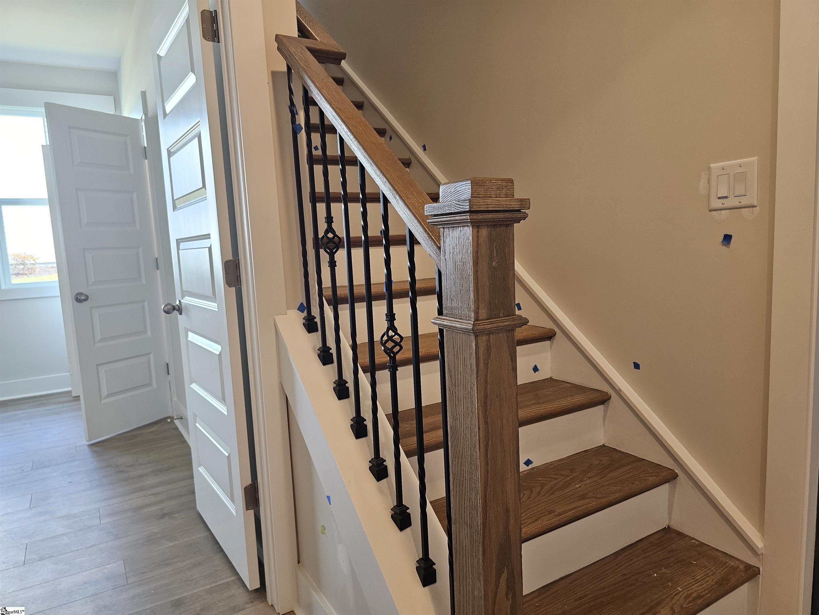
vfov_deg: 58.9
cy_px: 308
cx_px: 410
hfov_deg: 73.9
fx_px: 544
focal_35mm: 23
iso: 200
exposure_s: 1/120
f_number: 1.7
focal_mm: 6.3
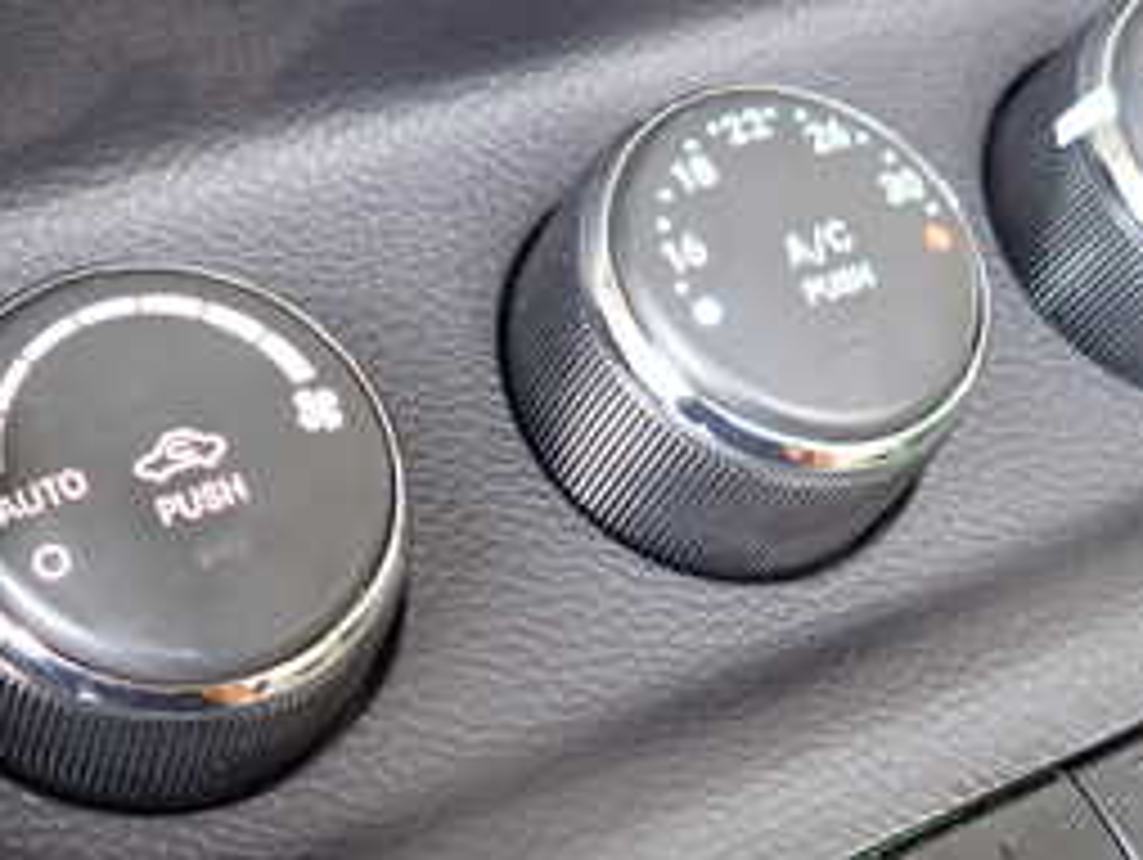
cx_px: 544
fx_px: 1950
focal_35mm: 59
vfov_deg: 24.6
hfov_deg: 32.7
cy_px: 653
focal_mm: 4.5
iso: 250
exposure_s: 1/30
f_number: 2
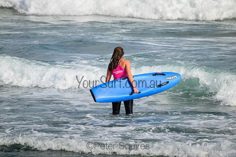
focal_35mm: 800
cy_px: 78
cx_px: 118
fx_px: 5245
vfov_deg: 1.7
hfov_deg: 2.6
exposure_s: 1/2000
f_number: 11
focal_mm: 800
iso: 800
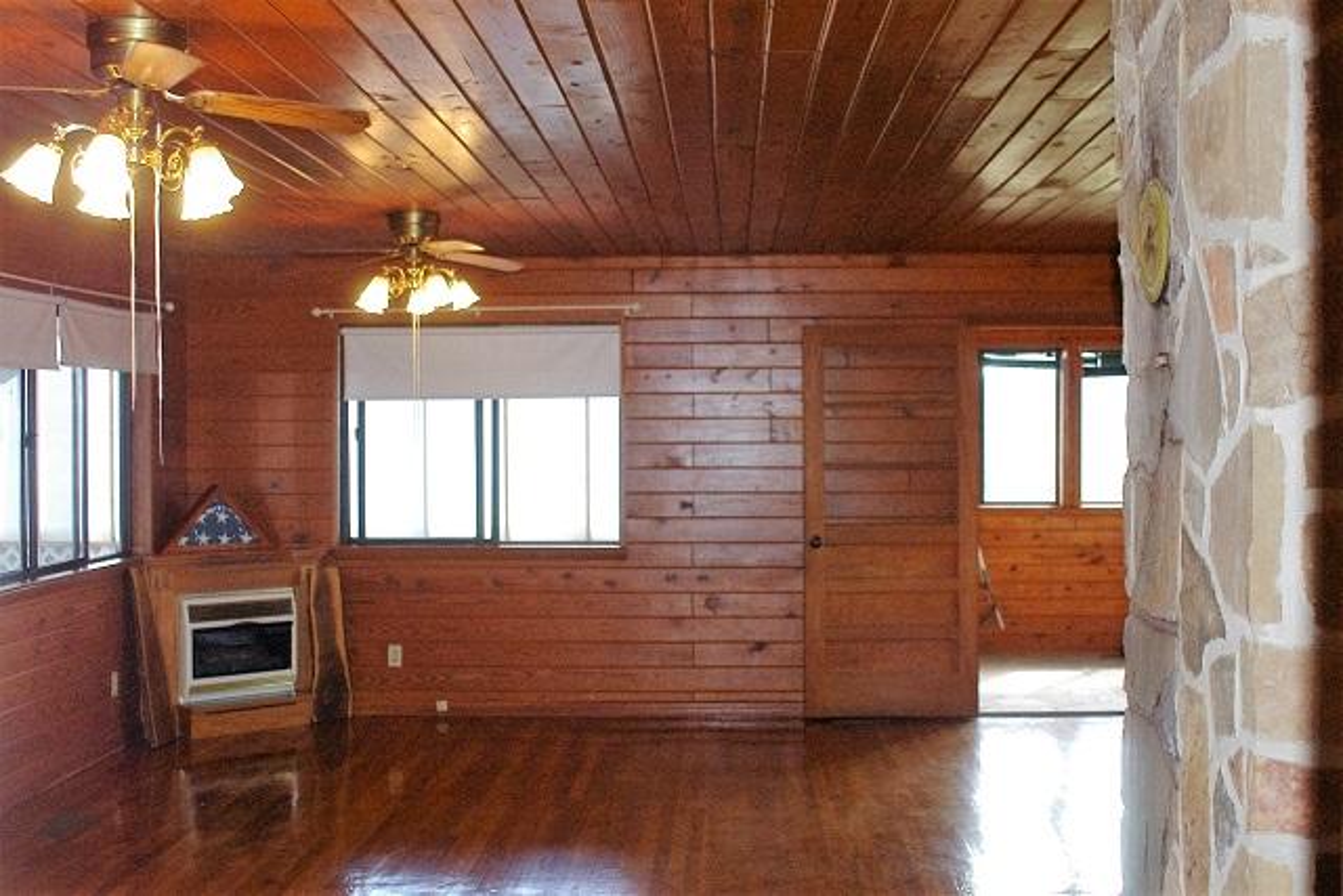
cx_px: 672
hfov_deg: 46.4
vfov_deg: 31.9
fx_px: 1567
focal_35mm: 42
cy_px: 448
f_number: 5.6
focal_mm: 28
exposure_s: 1/150
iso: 1600
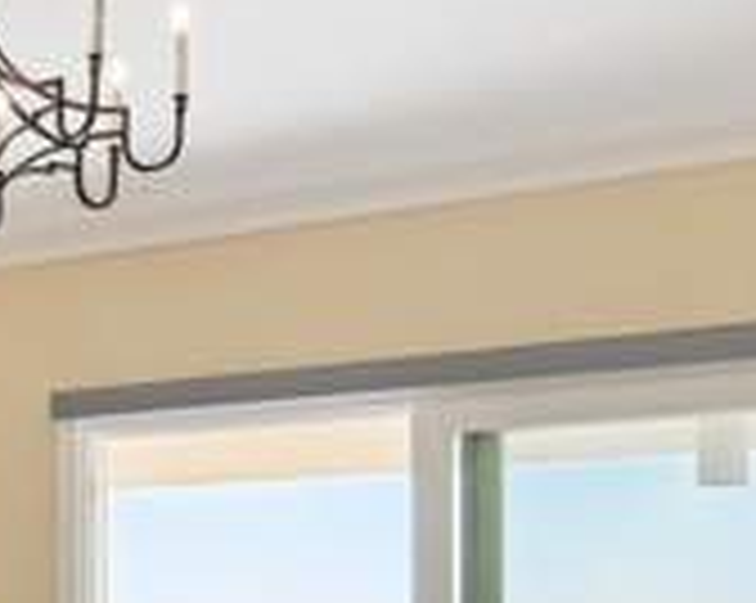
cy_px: 713
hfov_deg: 18.8
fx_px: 1900
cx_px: -495
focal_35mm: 85
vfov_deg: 17.3
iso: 250
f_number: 8
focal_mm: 19
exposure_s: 1/25
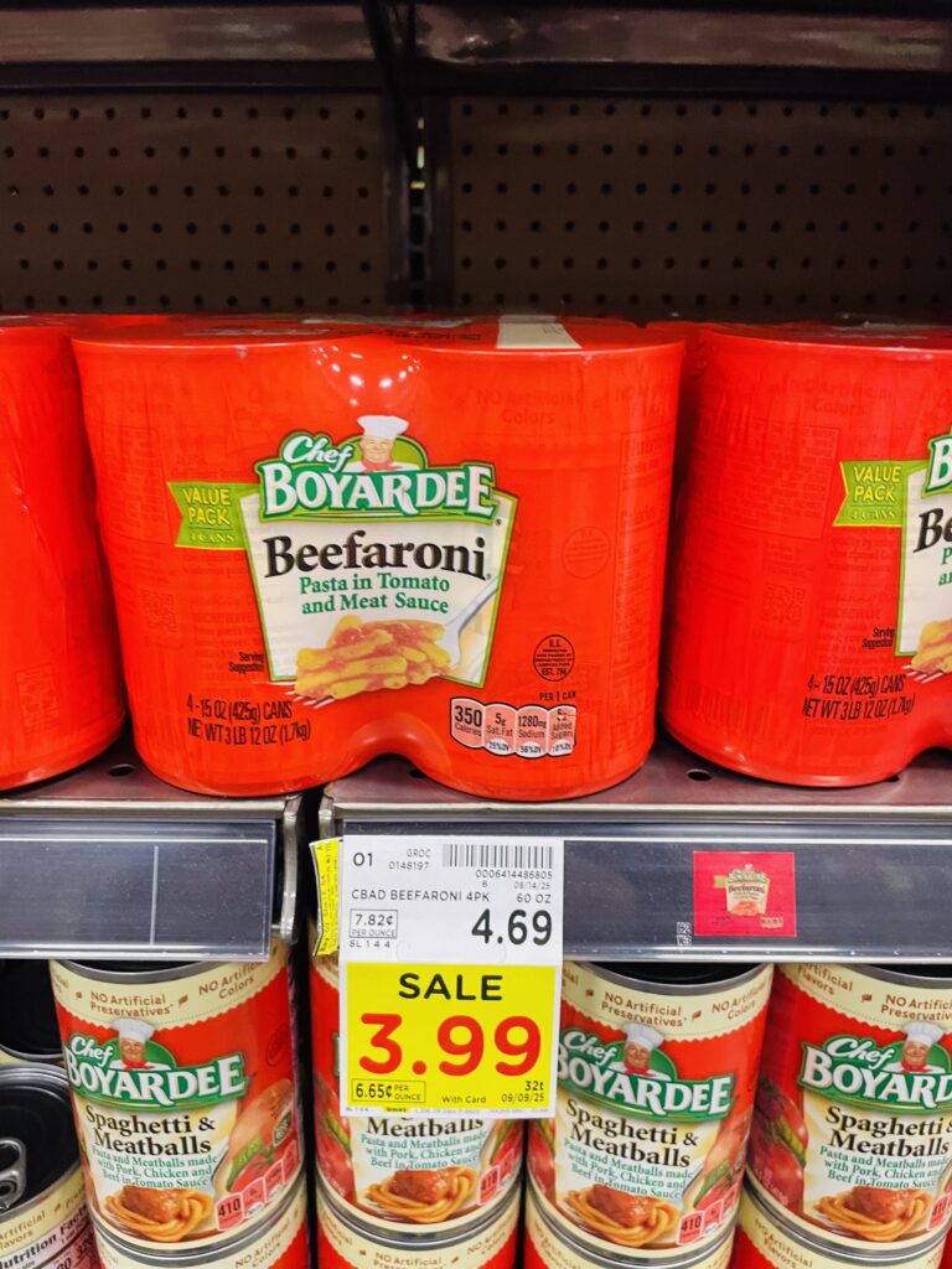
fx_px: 953
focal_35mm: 26
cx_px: 476
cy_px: 634
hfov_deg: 53.1
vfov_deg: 67.3
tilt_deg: -19.6
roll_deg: +0.0
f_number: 1.6
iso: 320
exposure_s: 1/60
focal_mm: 4.2
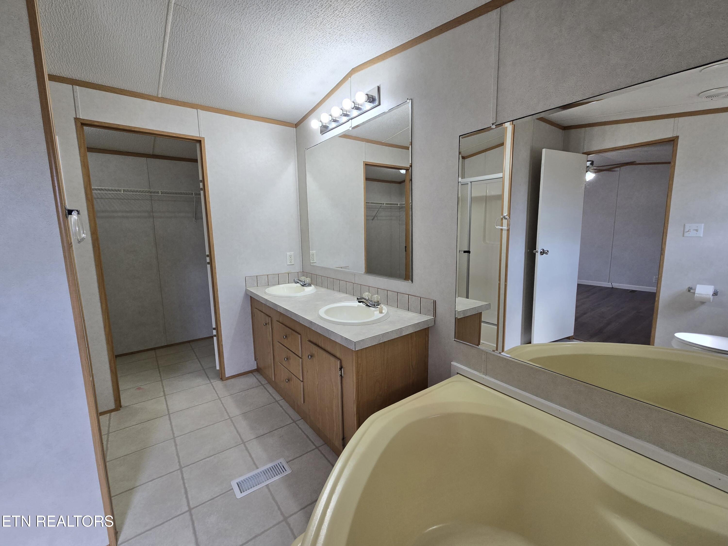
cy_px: 273
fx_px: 273
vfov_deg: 89.9
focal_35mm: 13
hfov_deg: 106.2
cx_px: 364
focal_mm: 2.2
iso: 50
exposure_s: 1/60.2
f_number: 2.2
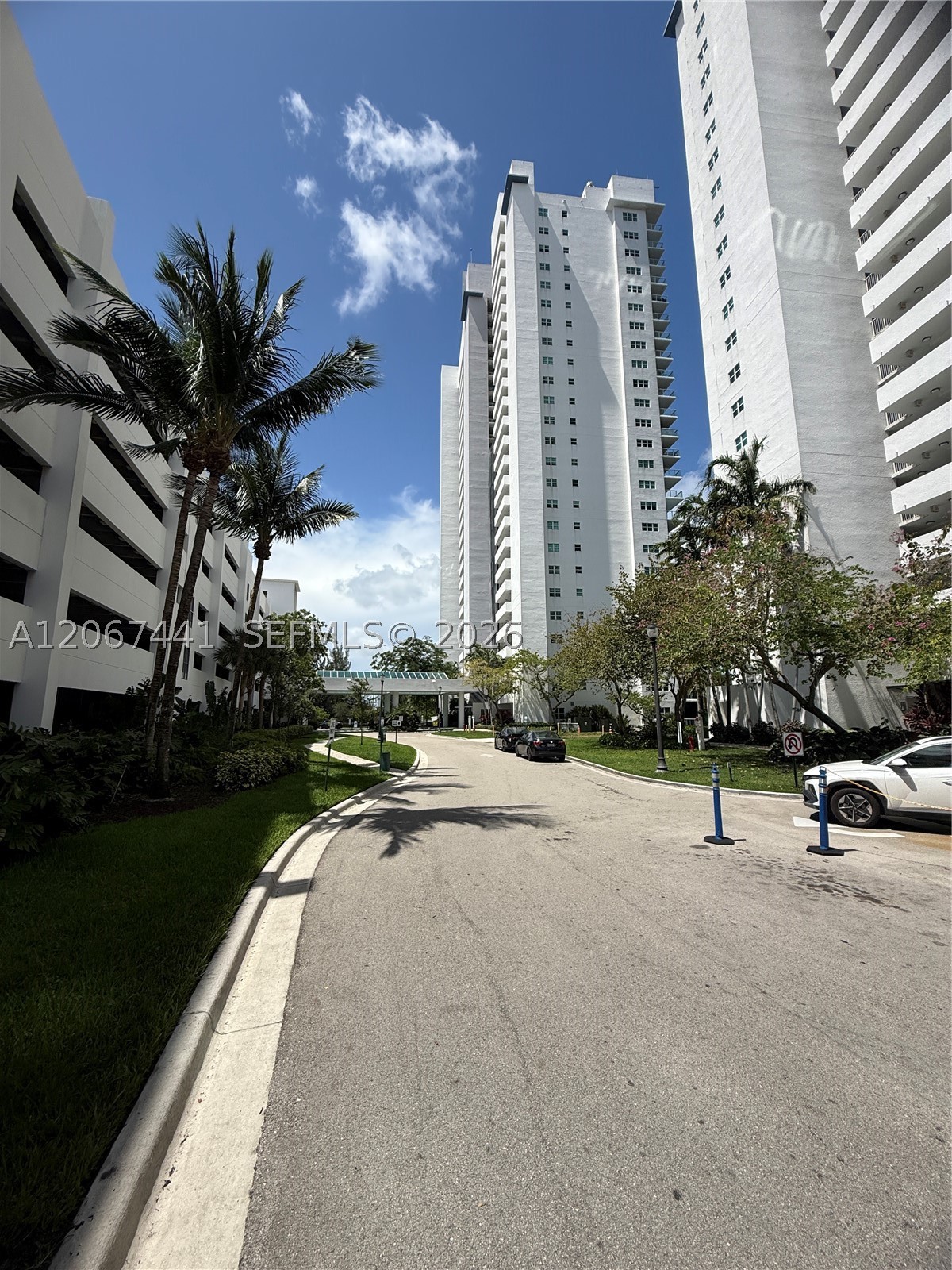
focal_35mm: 14
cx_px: 476
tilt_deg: +10.1
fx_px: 513
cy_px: 635
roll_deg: +0.7
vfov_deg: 102.1
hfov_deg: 85.7
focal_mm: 2.22
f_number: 2.2
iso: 50
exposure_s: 1/3460
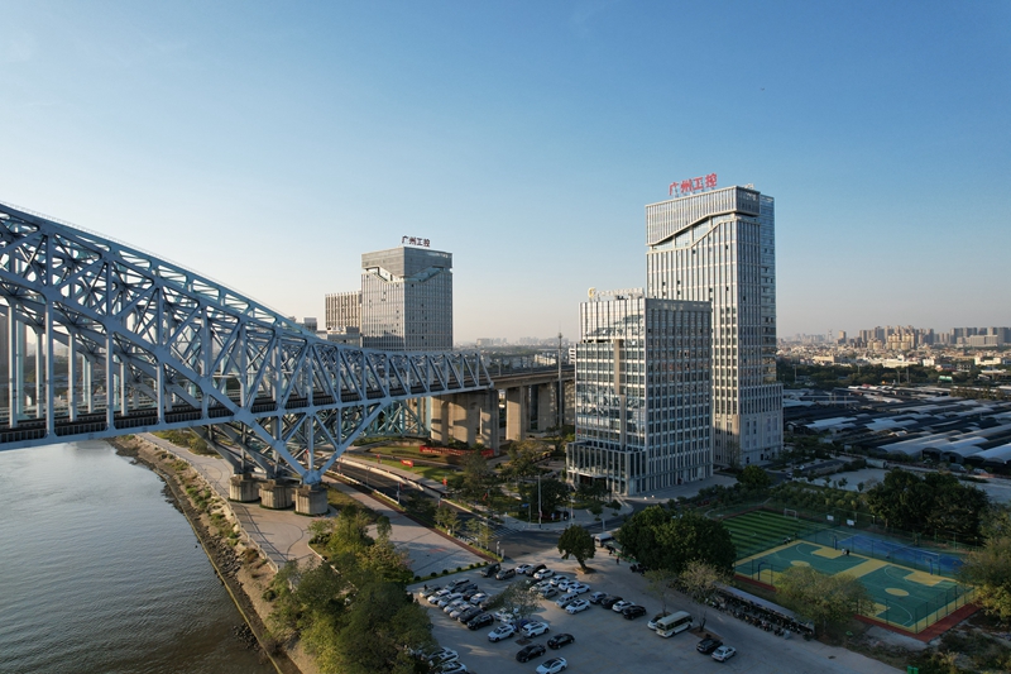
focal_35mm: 22
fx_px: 618
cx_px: 506
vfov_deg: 57.2
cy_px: 337
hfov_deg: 78.6
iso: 120
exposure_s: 1/1250
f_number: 2.8
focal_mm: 8.38
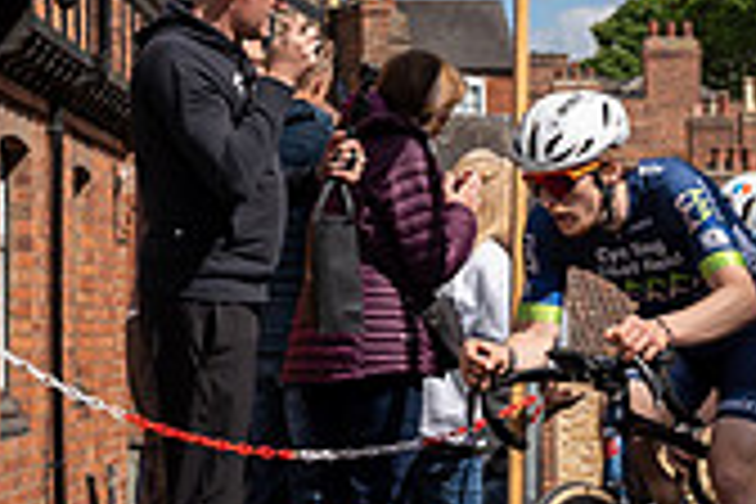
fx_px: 3276
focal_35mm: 156
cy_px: -164
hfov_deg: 12.3
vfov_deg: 8.7
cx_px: -526
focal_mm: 32
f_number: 5
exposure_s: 1/1000
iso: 125
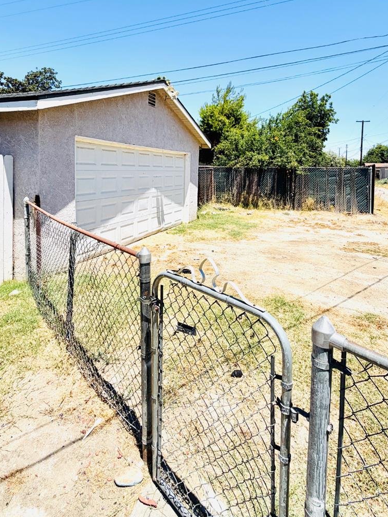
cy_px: 185
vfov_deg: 77.1
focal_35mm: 21
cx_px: 198
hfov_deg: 63.5
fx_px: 314
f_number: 2.2
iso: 20
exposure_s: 1/1259
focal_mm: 2.22
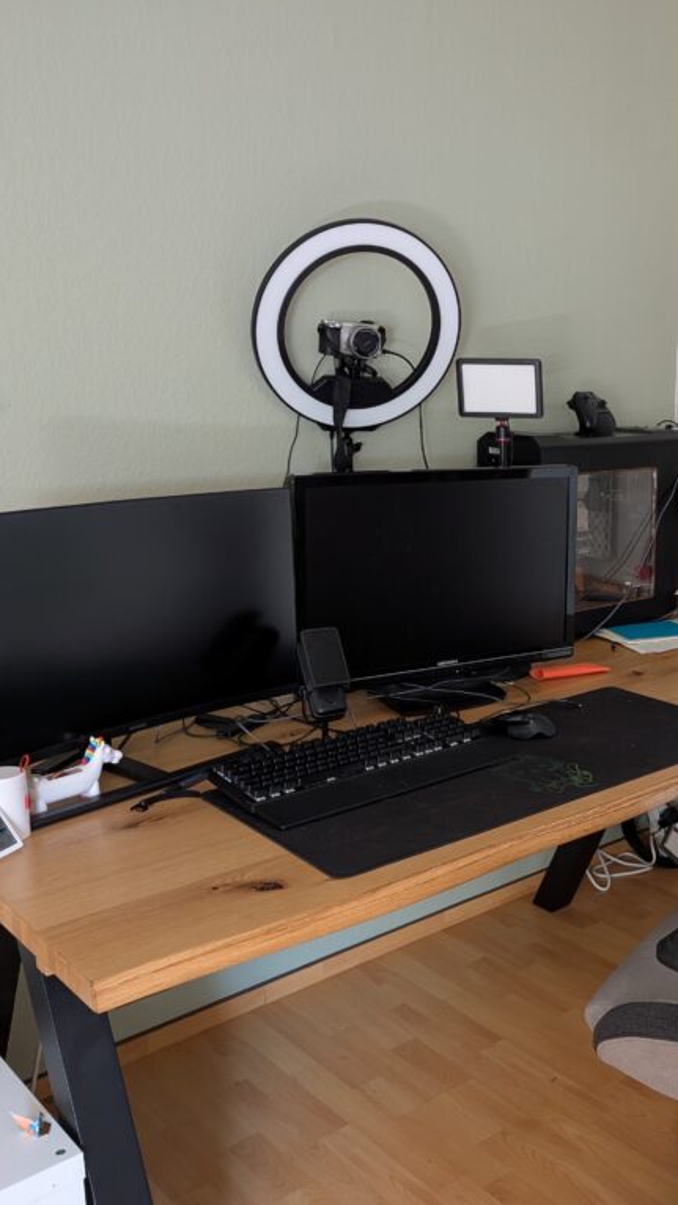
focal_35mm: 35
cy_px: 603
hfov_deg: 32.3
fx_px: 1118
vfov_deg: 56.6
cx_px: 590
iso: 238
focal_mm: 6.9
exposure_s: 1/23.8
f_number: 1.68
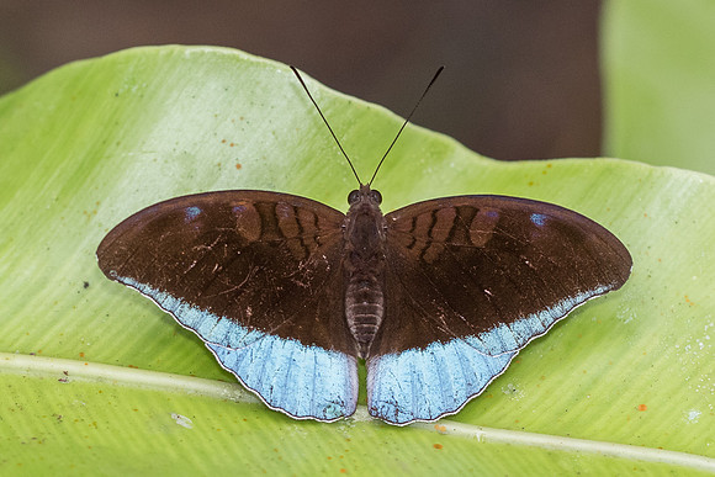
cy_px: 196
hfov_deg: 3.9
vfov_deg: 2.6
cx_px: 358
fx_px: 10413
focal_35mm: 524
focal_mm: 150
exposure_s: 1/250
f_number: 4
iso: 800
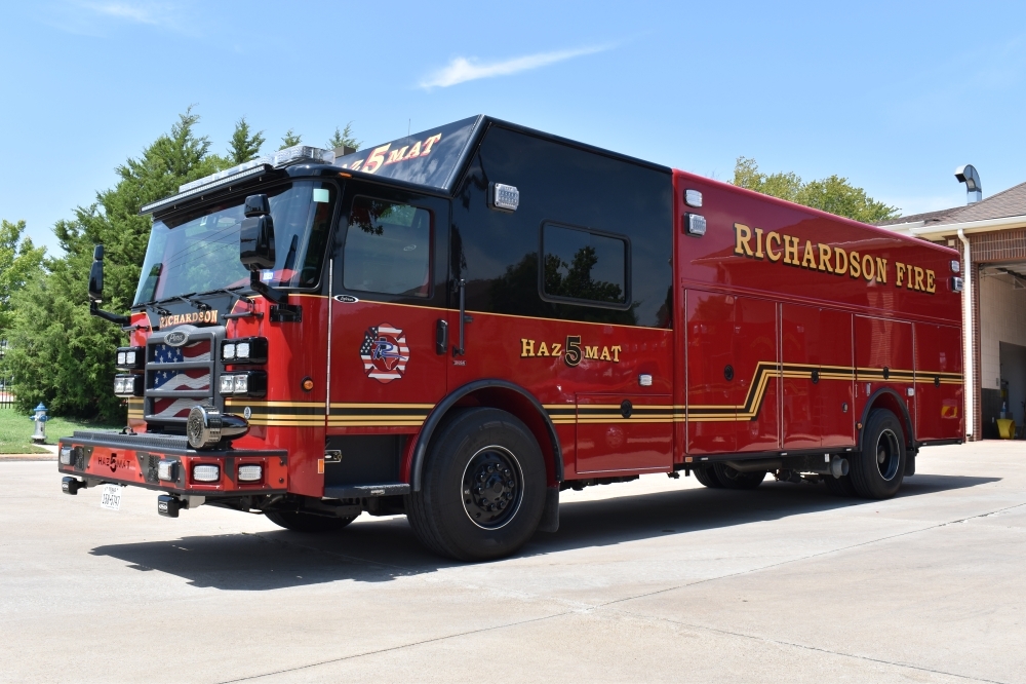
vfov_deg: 38.3
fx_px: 983
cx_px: 513
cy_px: 342
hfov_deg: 55.1
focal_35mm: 34
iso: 200
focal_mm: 23
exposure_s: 1/320
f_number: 8
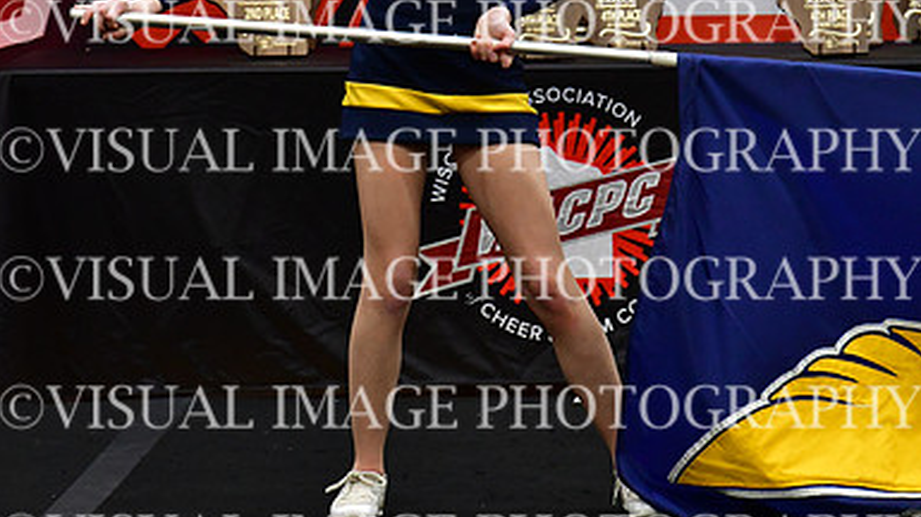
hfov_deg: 4.6
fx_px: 11568
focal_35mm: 474
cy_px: -43
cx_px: 460
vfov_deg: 2.6
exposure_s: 1/500
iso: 4000
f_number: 4
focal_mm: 200
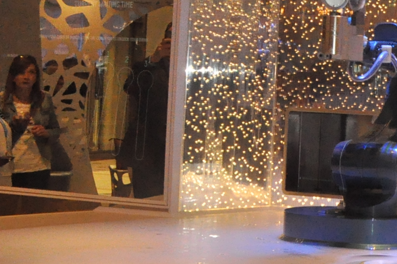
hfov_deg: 18.9
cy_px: 25
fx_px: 1035
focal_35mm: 94
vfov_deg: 14.4
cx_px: 609
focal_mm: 18
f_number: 5.6
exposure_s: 1/200
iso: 3200
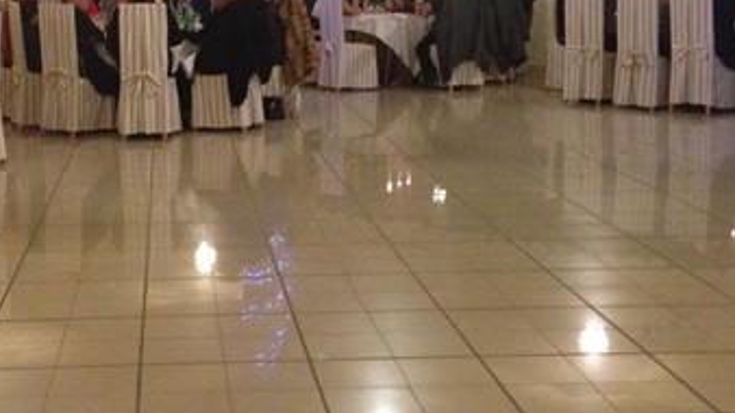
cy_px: 85
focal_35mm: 68
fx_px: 1325
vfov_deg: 17.6
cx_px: 202
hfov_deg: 30.6
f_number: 2.4
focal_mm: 4.12
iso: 400
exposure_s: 1/17
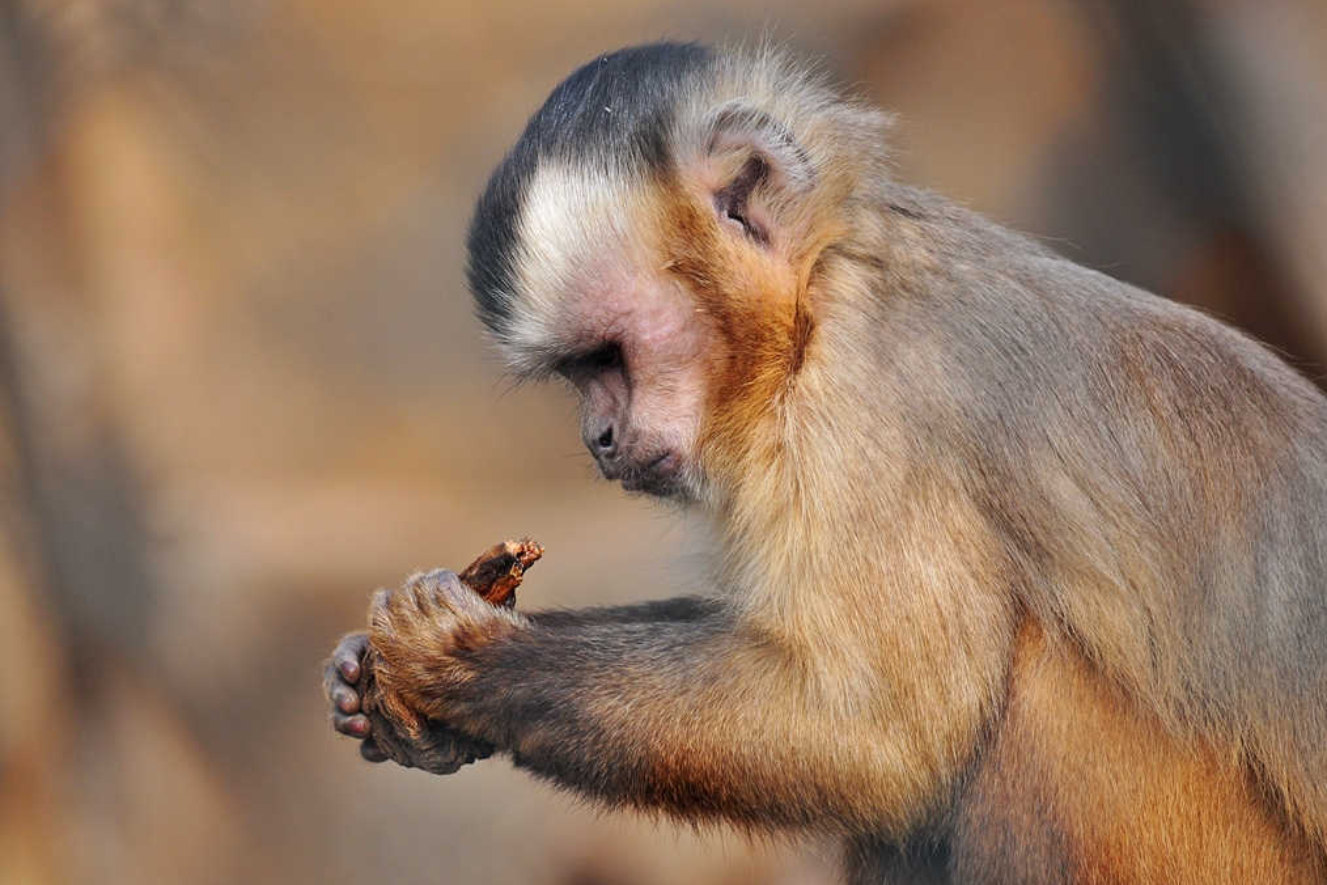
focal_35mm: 363
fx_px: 13380
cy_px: 442
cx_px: 660
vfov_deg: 3.8
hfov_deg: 5.7
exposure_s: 1/400
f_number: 6.3
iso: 320
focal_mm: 240
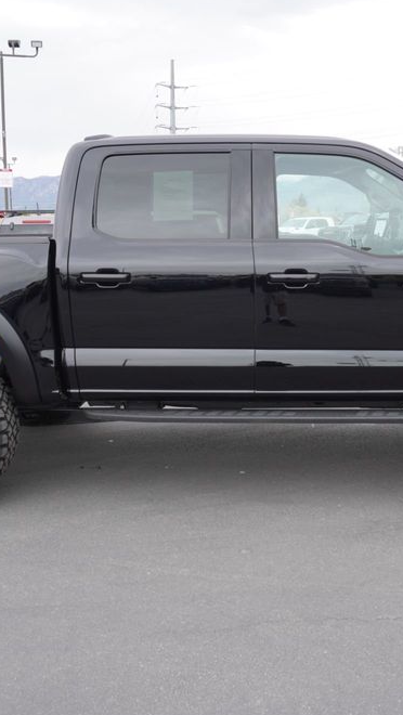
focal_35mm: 39
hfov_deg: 30.4
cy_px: 356
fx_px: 740
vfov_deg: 51.6
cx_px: 233
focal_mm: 16
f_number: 5.6
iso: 100
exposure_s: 1/125
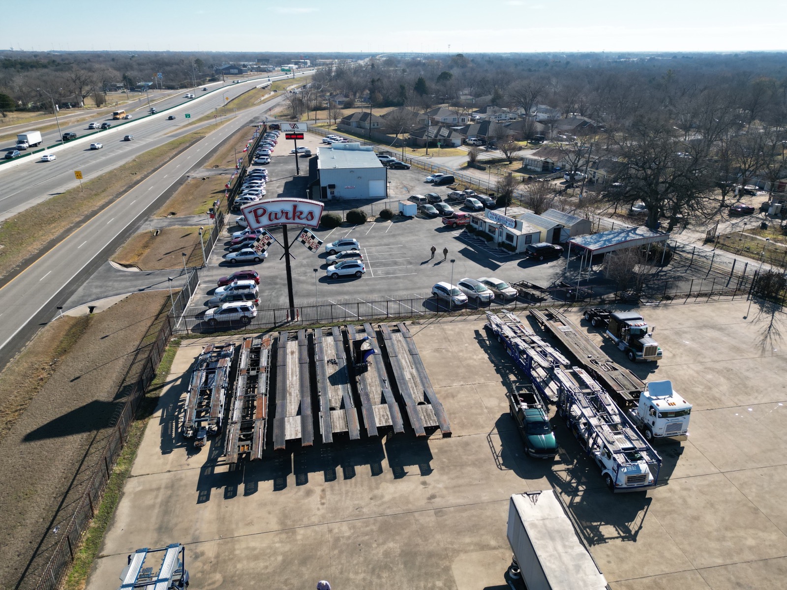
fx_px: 546
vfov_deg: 56.8
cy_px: 295
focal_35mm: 24
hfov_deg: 71.6
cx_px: 394
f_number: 1.7
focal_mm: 6.72
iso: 200
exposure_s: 1/3200
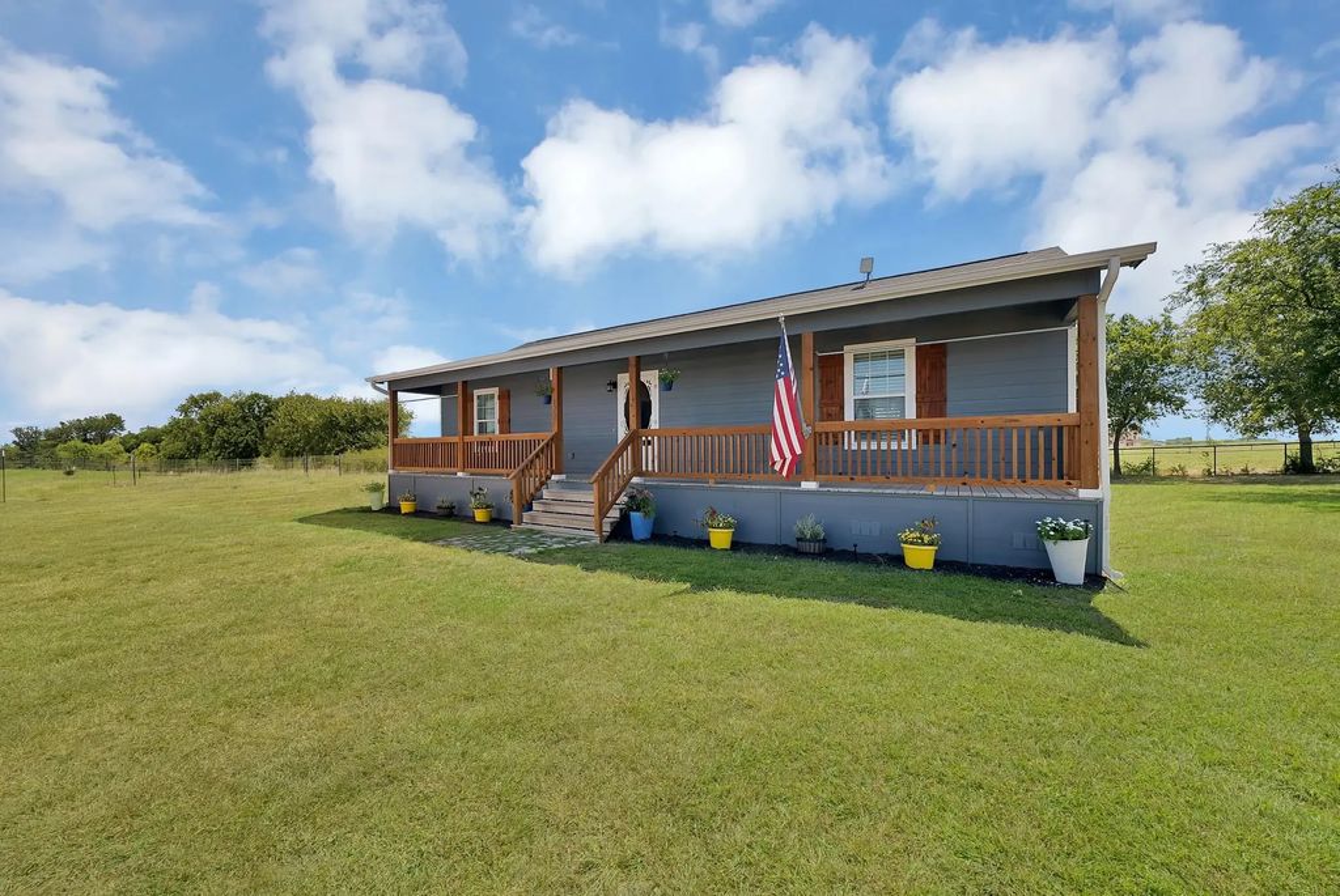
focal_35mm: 12
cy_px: 448
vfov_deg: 90.1
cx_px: 670
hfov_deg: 112.6
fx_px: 447
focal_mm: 12
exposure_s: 1/250
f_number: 9
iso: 640
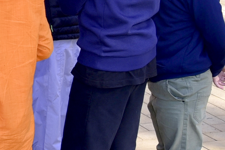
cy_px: 114
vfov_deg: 11.0
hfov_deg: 13.5
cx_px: -259
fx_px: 775
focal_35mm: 124
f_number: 7.1
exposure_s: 1/200
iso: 400
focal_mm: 24
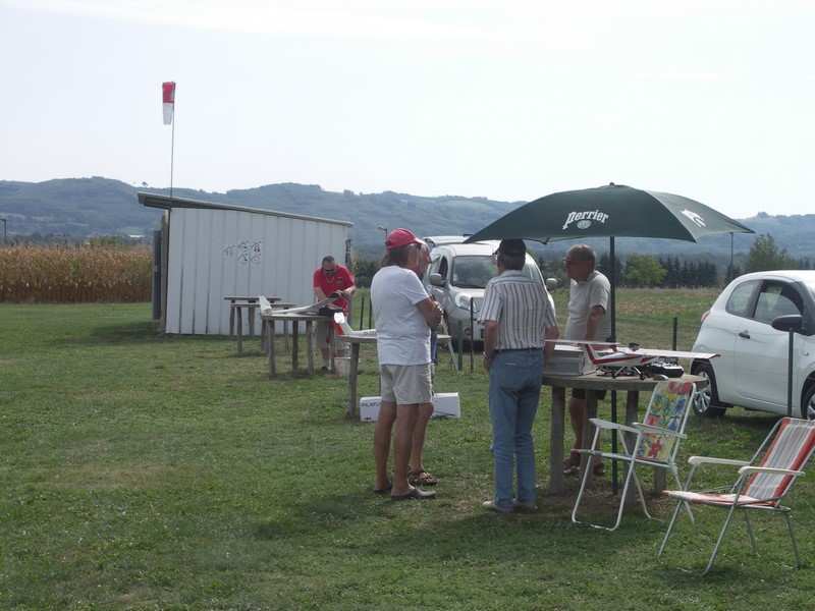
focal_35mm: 77
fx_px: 1813
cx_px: 408
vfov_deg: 19.1
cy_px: 306
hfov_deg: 25.3
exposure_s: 1/320
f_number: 7.1
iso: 100
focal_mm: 20
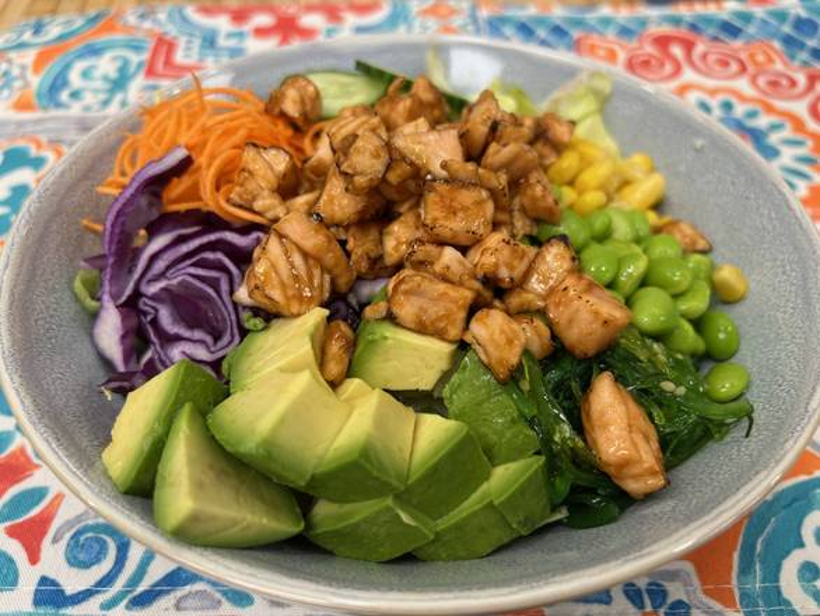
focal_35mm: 26
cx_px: 410
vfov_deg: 53.1
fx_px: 616
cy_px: 308
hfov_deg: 67.3
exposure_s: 1/120
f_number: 1.5
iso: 100
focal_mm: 5.7
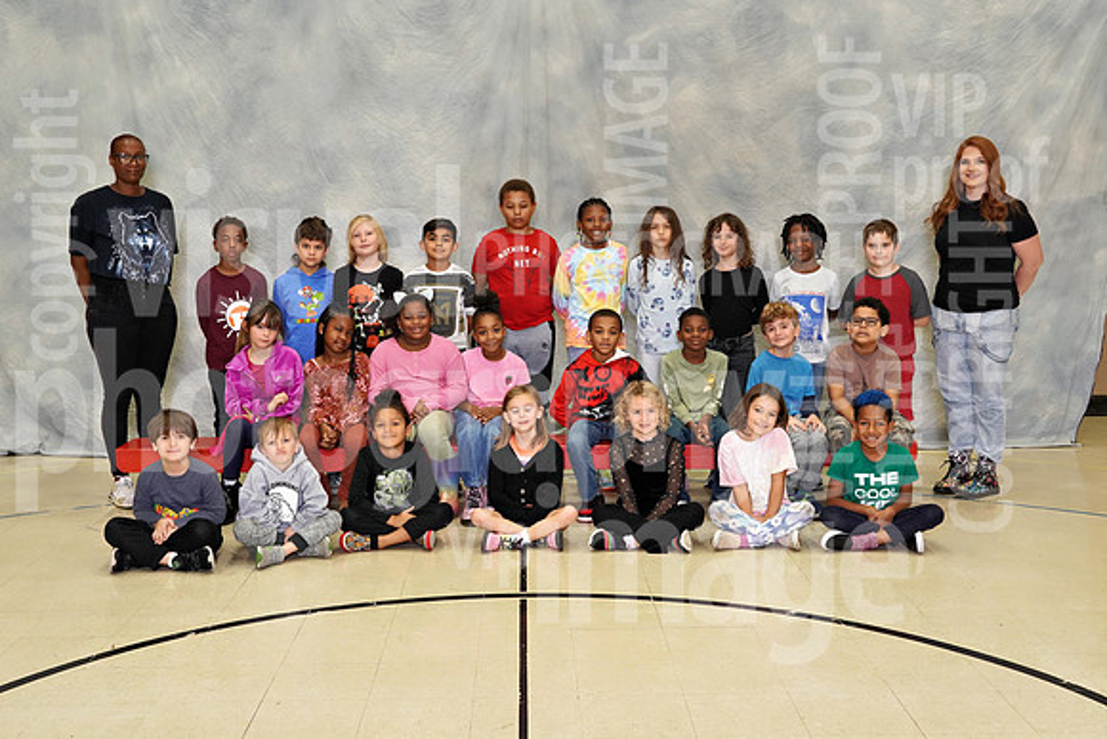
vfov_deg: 29.9
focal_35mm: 45
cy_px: 370
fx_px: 1384
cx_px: 554
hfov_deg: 43.6
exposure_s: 1/80
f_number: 8
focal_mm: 30
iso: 800
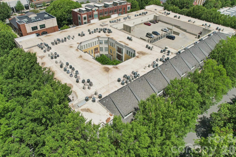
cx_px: 116
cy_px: 70
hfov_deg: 71.5
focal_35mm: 25
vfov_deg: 51.2
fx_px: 164
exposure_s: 1/500
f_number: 2.8
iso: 100
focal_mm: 8.4
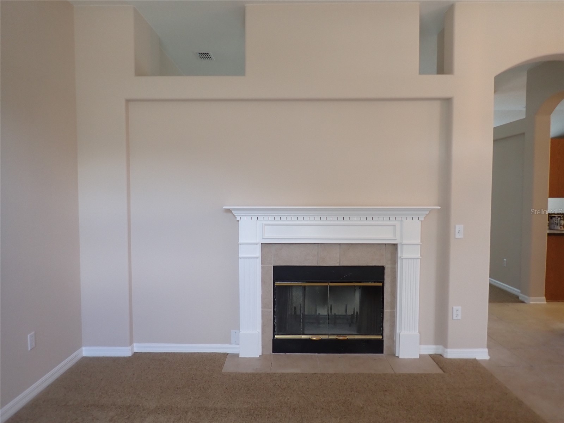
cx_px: 282
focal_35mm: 25
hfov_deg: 69.4
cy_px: 212
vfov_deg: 54.9
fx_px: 407
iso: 200
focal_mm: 4.5
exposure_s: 1/50
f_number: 2
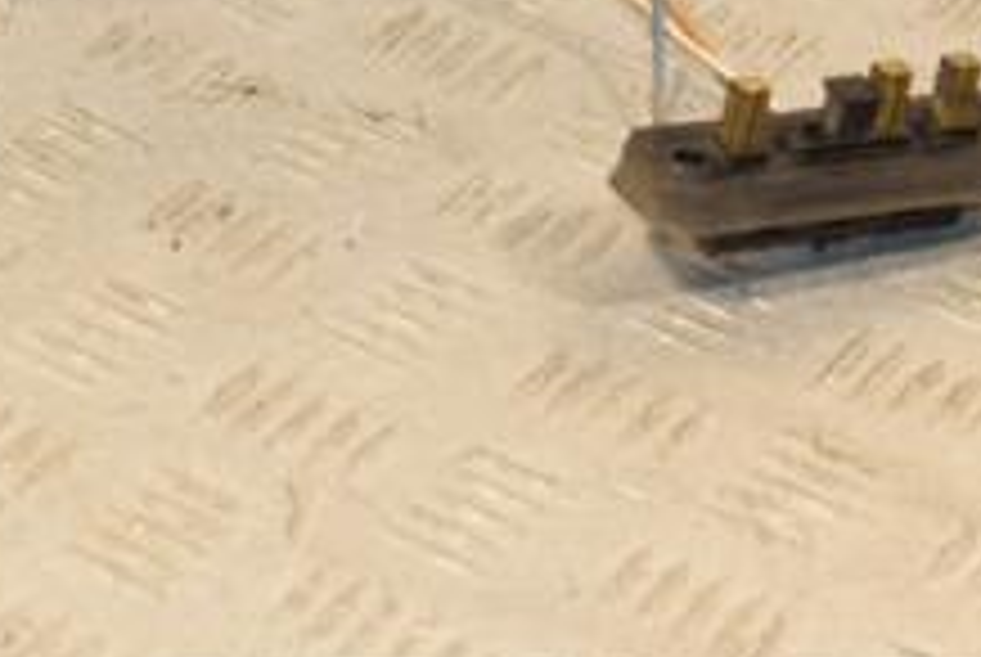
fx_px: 4721
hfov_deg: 11.8
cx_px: 58
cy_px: 144
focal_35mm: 173
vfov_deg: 7.9
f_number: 7.1
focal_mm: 42
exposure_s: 1/200
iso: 800
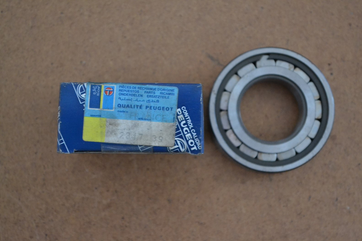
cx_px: 183
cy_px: 120
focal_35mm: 84
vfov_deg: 16.4
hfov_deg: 24.3
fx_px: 840
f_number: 5.6
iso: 3200
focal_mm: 55
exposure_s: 1/15
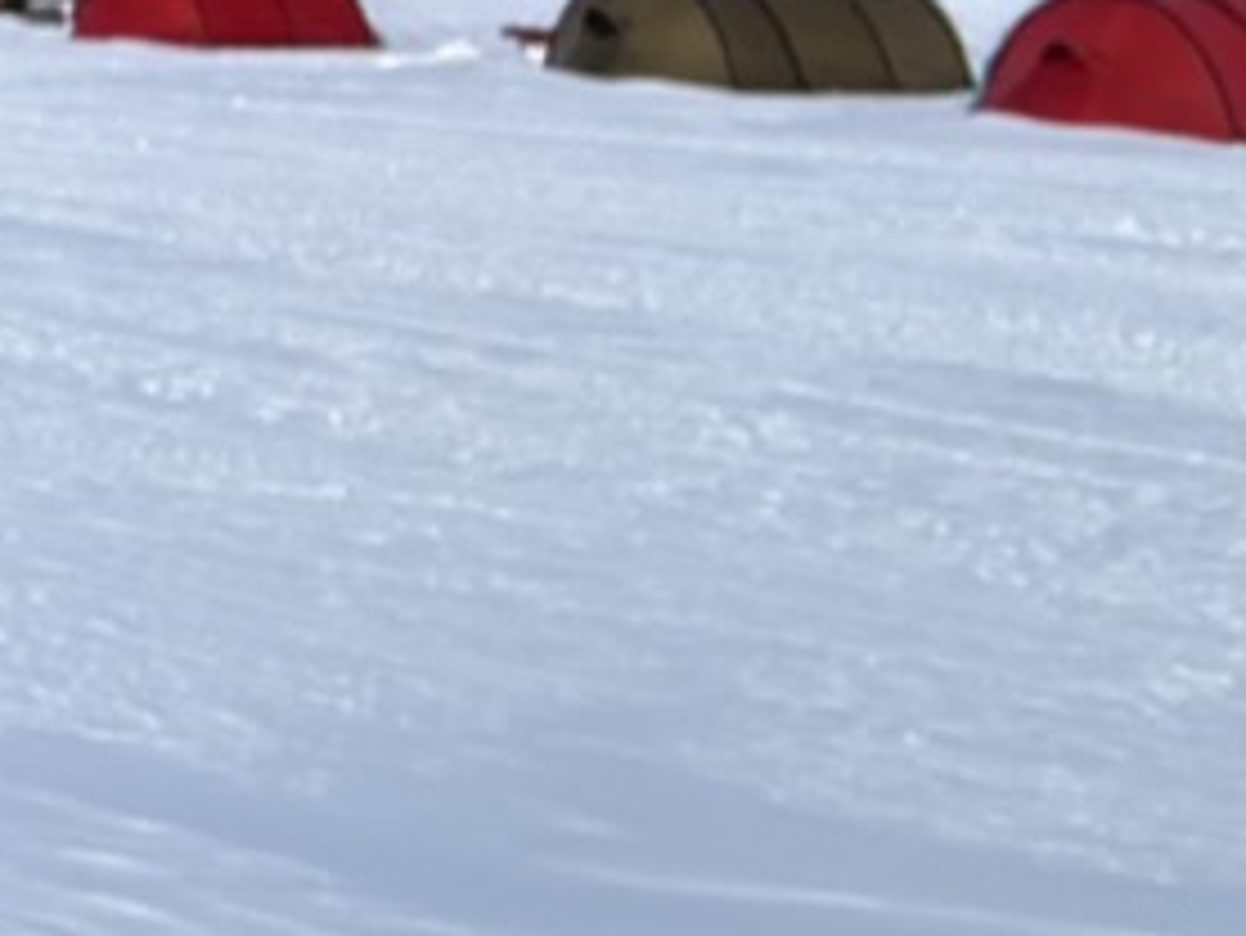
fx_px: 3061
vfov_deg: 16.3
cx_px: -1003
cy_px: -349
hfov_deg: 18.2
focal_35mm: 85
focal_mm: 2.69
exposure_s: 1/1497
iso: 25
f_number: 1.9
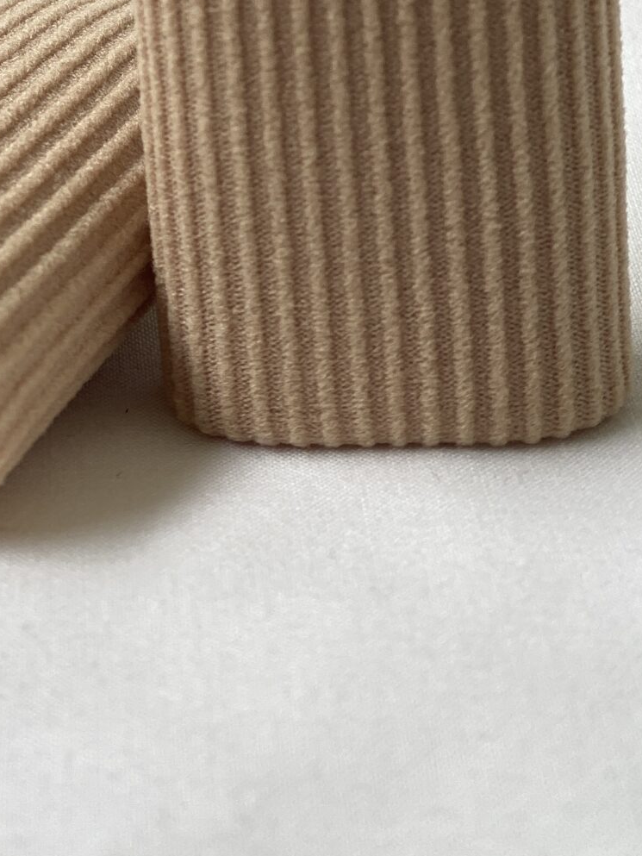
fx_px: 3313
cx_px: 116
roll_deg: +1.1
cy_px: -69
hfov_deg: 11.0
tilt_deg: -28.4
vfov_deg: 14.4
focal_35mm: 134
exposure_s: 1/122
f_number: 2
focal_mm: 6
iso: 25
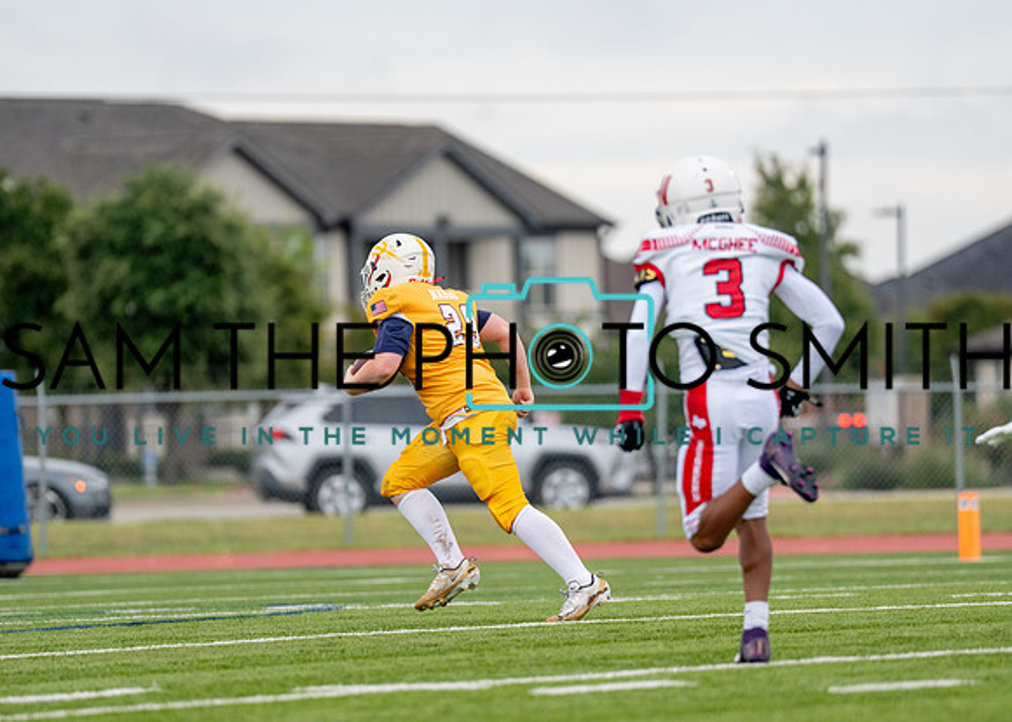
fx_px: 9266
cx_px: 467
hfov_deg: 6.3
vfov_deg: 4.5
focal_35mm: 322
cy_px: 375
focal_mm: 200
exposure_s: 1/2000
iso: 500
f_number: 2.8
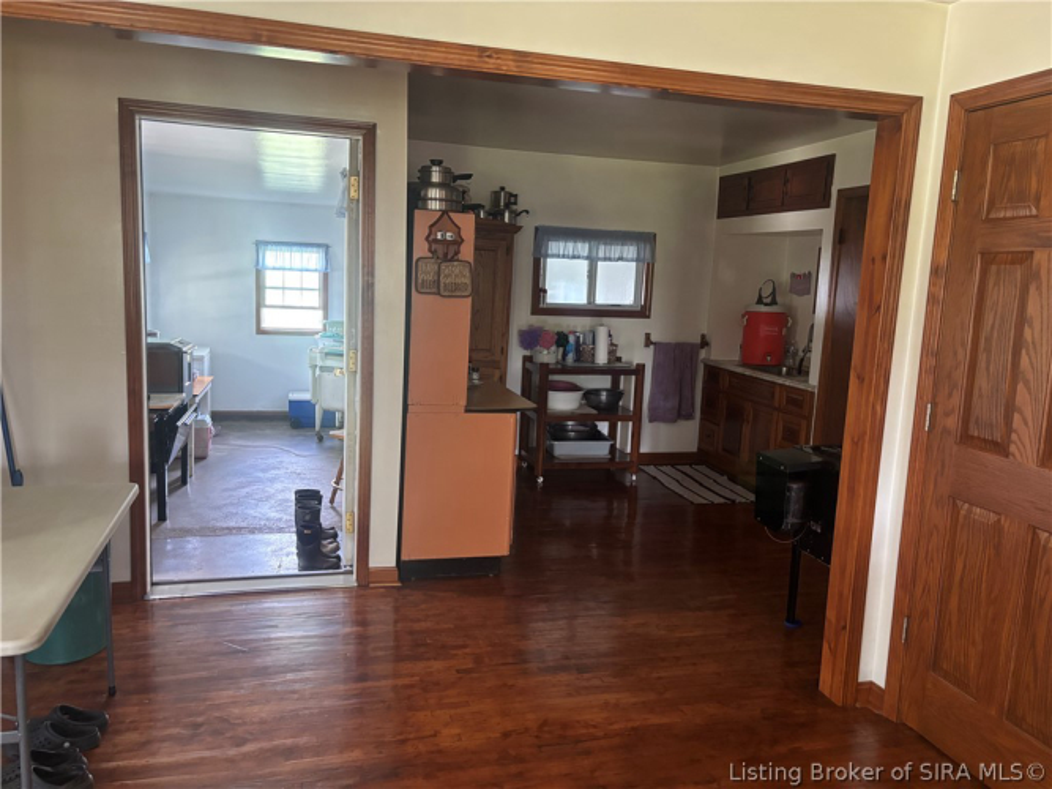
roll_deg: -2.4
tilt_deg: -8.1
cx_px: 526
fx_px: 790
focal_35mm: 26
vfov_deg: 53.0
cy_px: 394
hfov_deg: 67.3
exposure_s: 1/60
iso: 500
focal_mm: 5.96
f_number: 1.6
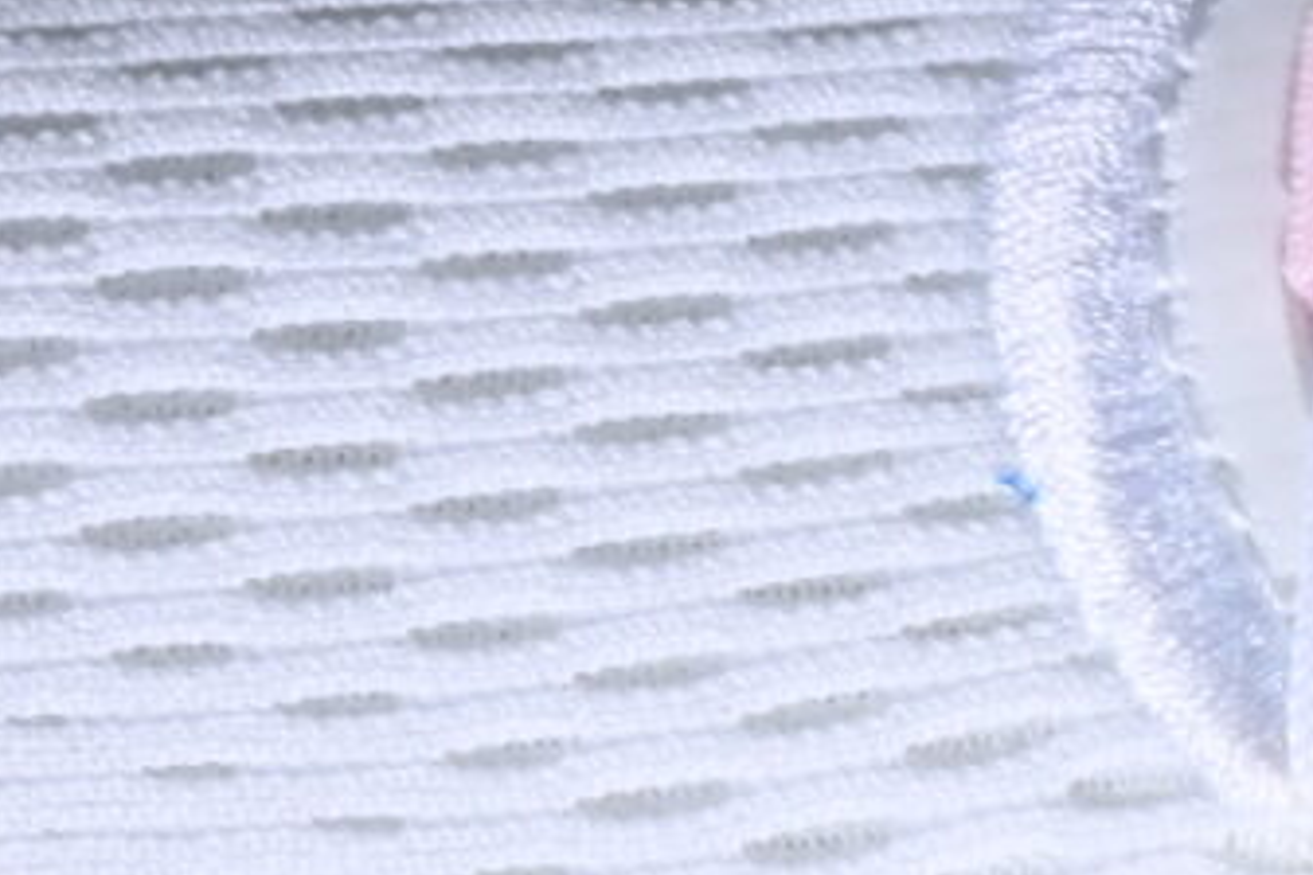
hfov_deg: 3.6
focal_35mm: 572
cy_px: -244
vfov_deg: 2.4
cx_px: 3157
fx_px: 20860
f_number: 7.1
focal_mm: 50
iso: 160
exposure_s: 1/80
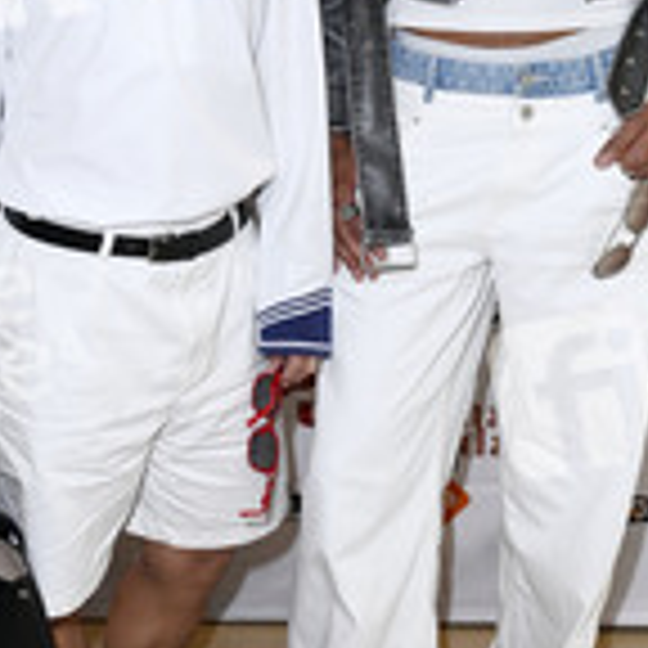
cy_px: 148
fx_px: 1398
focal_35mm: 66
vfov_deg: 25.7
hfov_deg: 26.1
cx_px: 310
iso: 800
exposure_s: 1/250
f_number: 5.6
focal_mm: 28
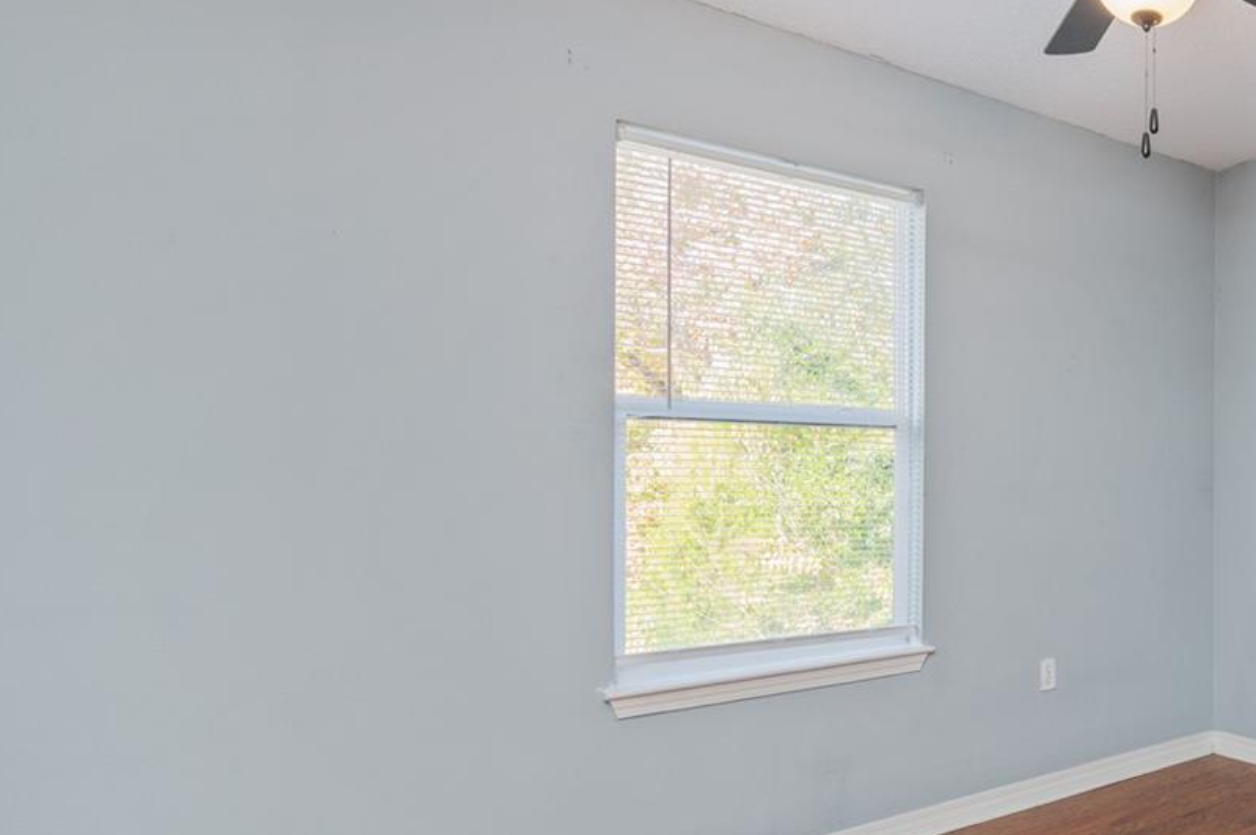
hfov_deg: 54.3
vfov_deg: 46.2
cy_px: 472
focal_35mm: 28
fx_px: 976
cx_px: 1196
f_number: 9
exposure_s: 1/50
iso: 640
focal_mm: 14
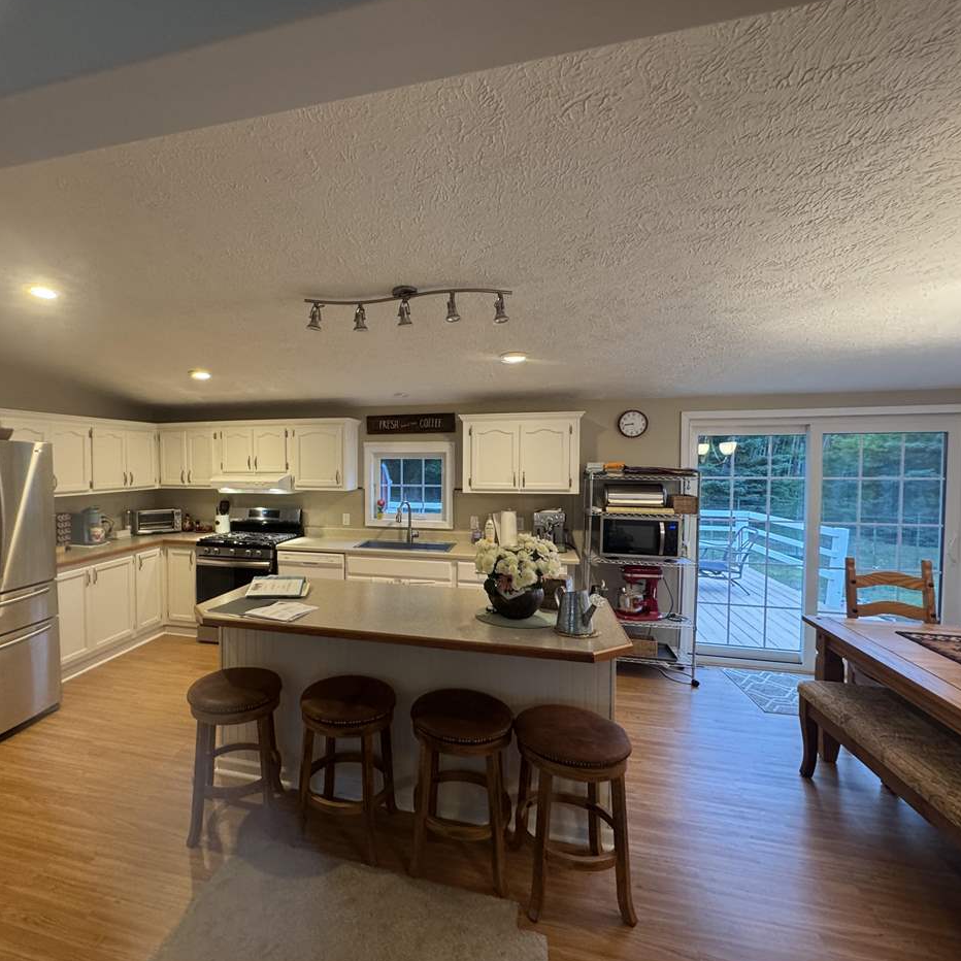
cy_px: 480
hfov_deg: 82.8
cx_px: 377
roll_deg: +0.1
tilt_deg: -3.2
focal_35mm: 17
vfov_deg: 84.0
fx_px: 534
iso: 320
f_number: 2.2
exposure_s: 1/60
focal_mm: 2.22
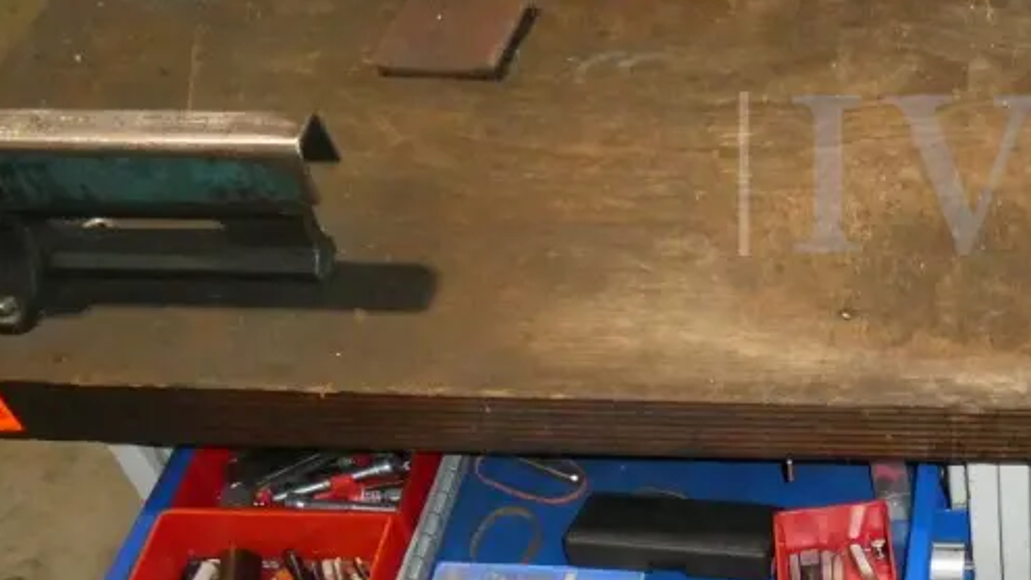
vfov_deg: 20.5
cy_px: 732
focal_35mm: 54
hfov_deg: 34.8
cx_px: 1043
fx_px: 1476
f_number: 3.3
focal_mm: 4.3
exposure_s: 1/125
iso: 800
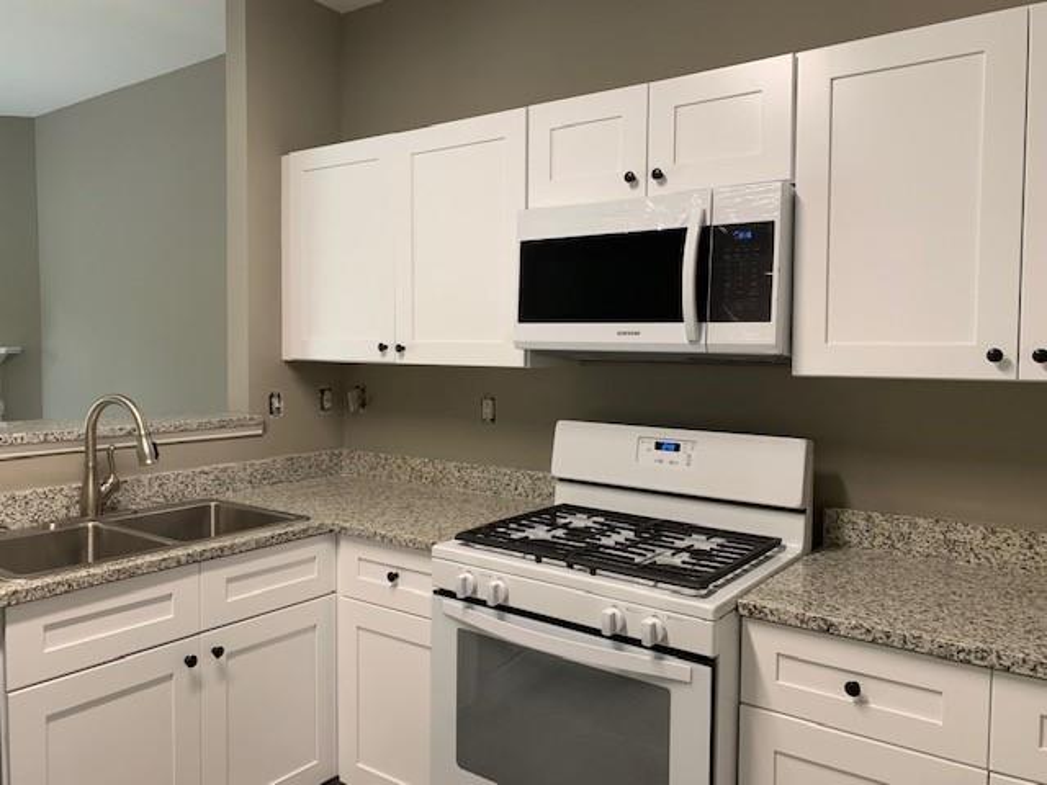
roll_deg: -0.4
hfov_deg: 67.3
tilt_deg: -2.0
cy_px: 392
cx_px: 524
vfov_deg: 53.1
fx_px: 786
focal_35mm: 26
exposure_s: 1/60
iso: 80
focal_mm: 4.25
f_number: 1.8
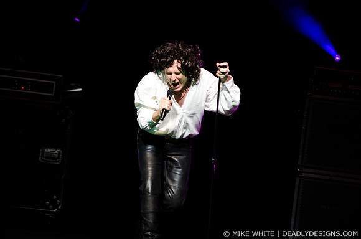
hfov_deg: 6.9
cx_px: 180
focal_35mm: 300
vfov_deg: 4.6
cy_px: 120
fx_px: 3002
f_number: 4.5
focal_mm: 200
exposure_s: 1/800
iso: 1000
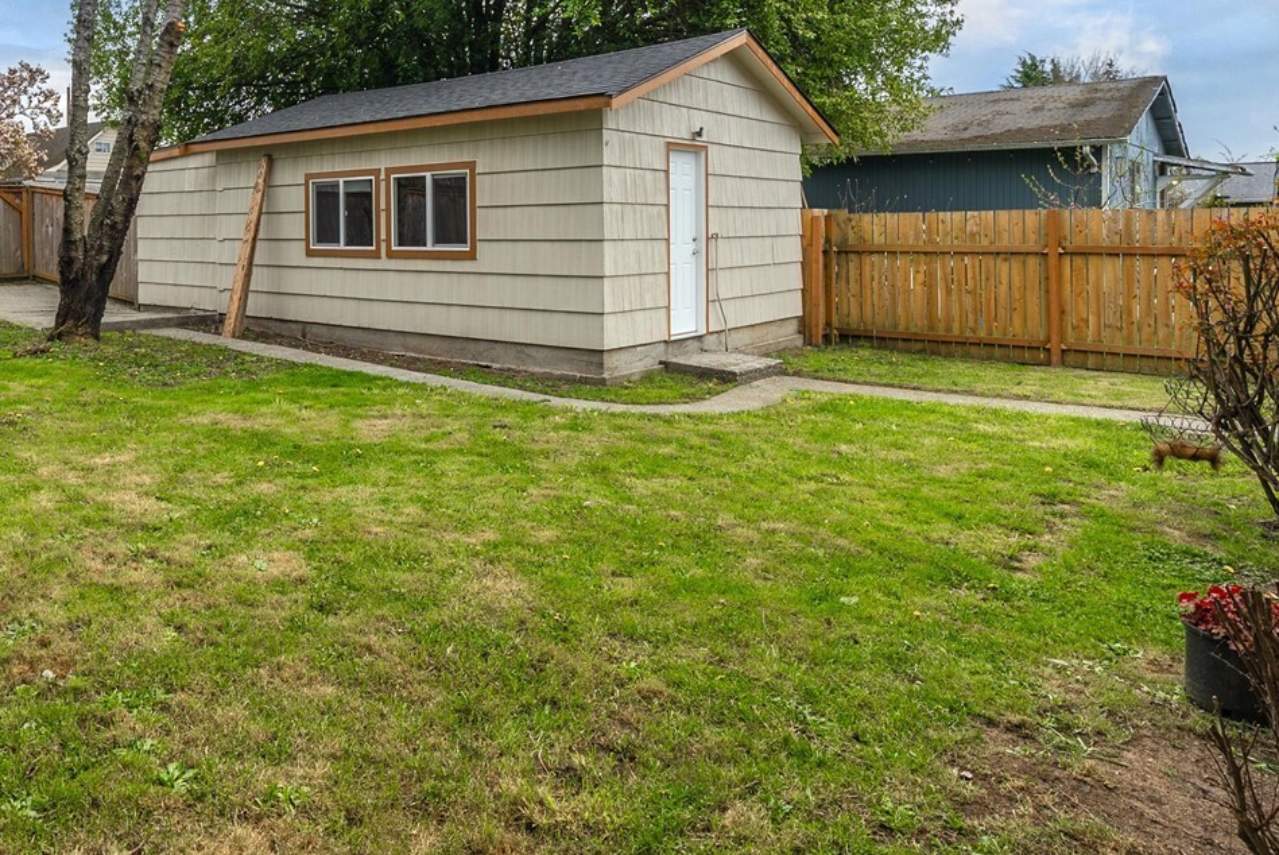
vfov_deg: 50.4
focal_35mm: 25
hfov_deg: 67.2
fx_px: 889
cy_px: 279
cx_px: 328
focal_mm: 14
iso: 80
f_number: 7.1
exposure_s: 1/80
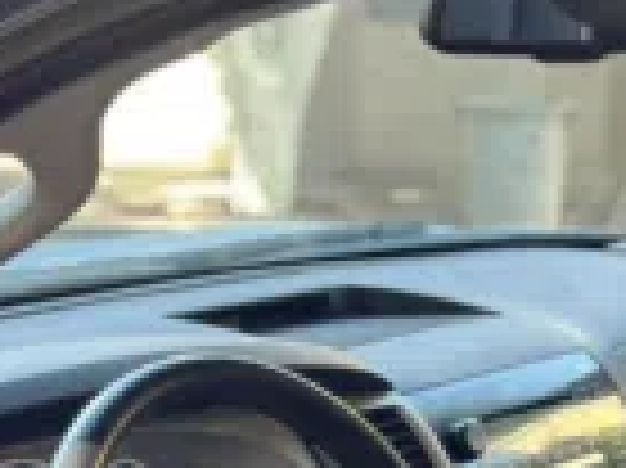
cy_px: 626
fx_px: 2493
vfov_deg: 10.5
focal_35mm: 138
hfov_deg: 14.3
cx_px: 311
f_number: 1.78
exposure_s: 1/117
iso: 125
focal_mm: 6.86
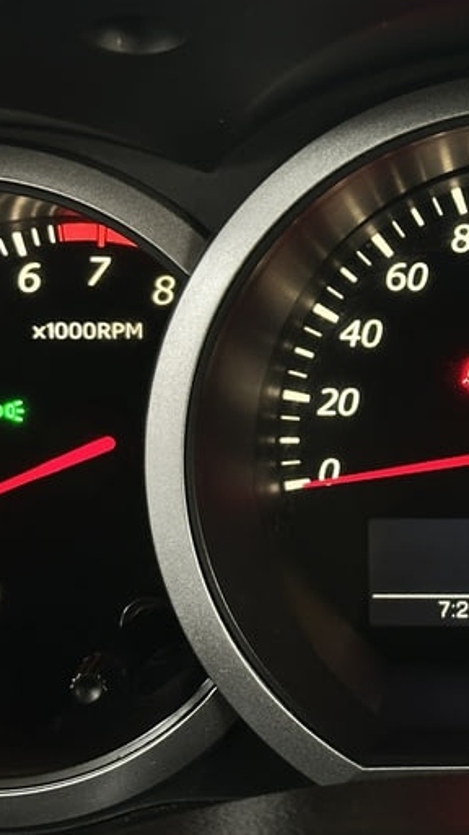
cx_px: 534
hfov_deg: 12.9
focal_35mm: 92
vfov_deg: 23.2
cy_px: 397
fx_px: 2034
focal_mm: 6.86
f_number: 1.78
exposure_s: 1/33
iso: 200
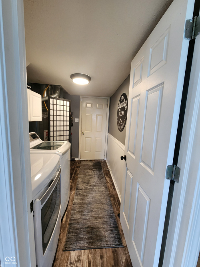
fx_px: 100
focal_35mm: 13
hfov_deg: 89.9
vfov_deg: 106.2
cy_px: 134
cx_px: 100
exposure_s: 1/60
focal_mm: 2.2
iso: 320
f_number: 2.2
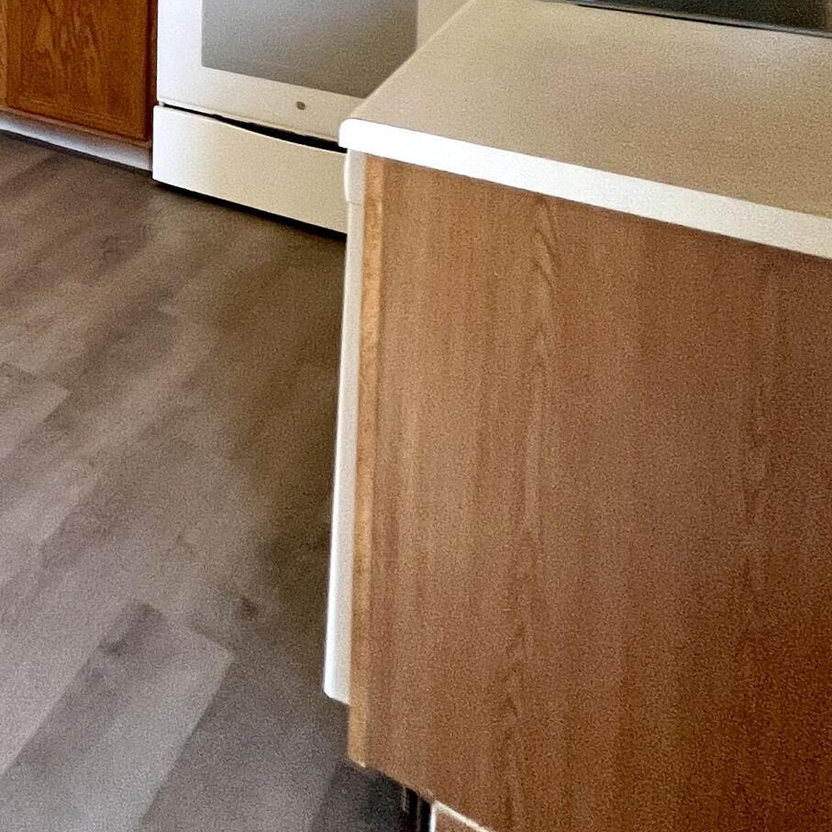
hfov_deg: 29.0
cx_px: -393
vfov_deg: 34.2
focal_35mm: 38
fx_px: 1033
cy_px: -192
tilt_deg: -3.9
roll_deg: +1.0
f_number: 1.8
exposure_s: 1/120
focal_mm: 1.57
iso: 200
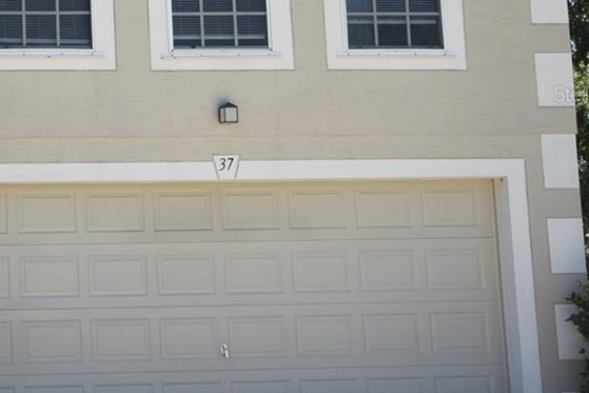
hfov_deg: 18.3
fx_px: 1686
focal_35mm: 103
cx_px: -195
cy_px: 94
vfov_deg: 13.3
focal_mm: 24
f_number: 6.3
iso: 100
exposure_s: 1/160
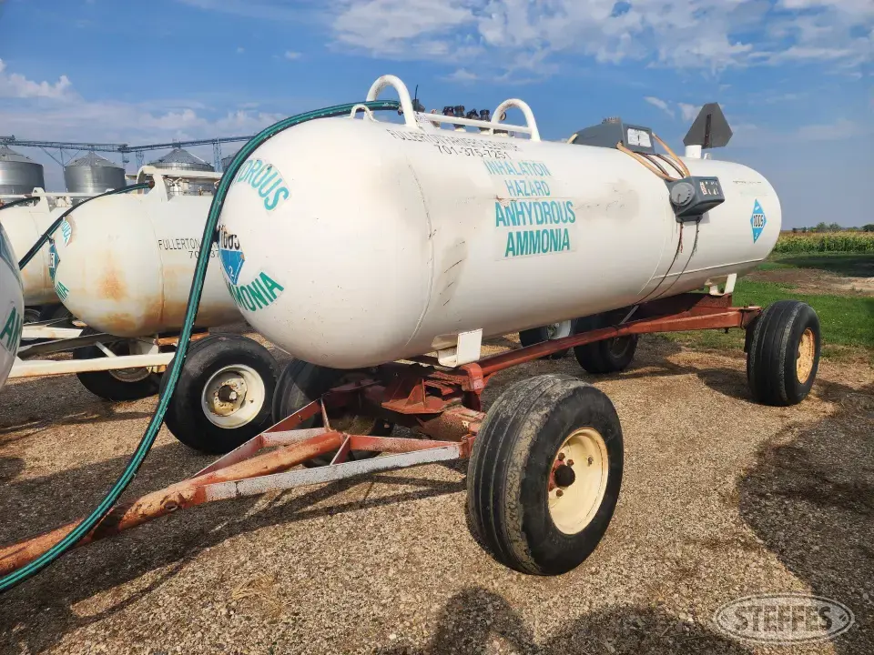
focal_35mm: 23
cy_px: 328
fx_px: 581
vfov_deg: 58.9
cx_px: 437
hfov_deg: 73.9
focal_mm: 6.4
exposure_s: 1/1509
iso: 12
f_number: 1.8
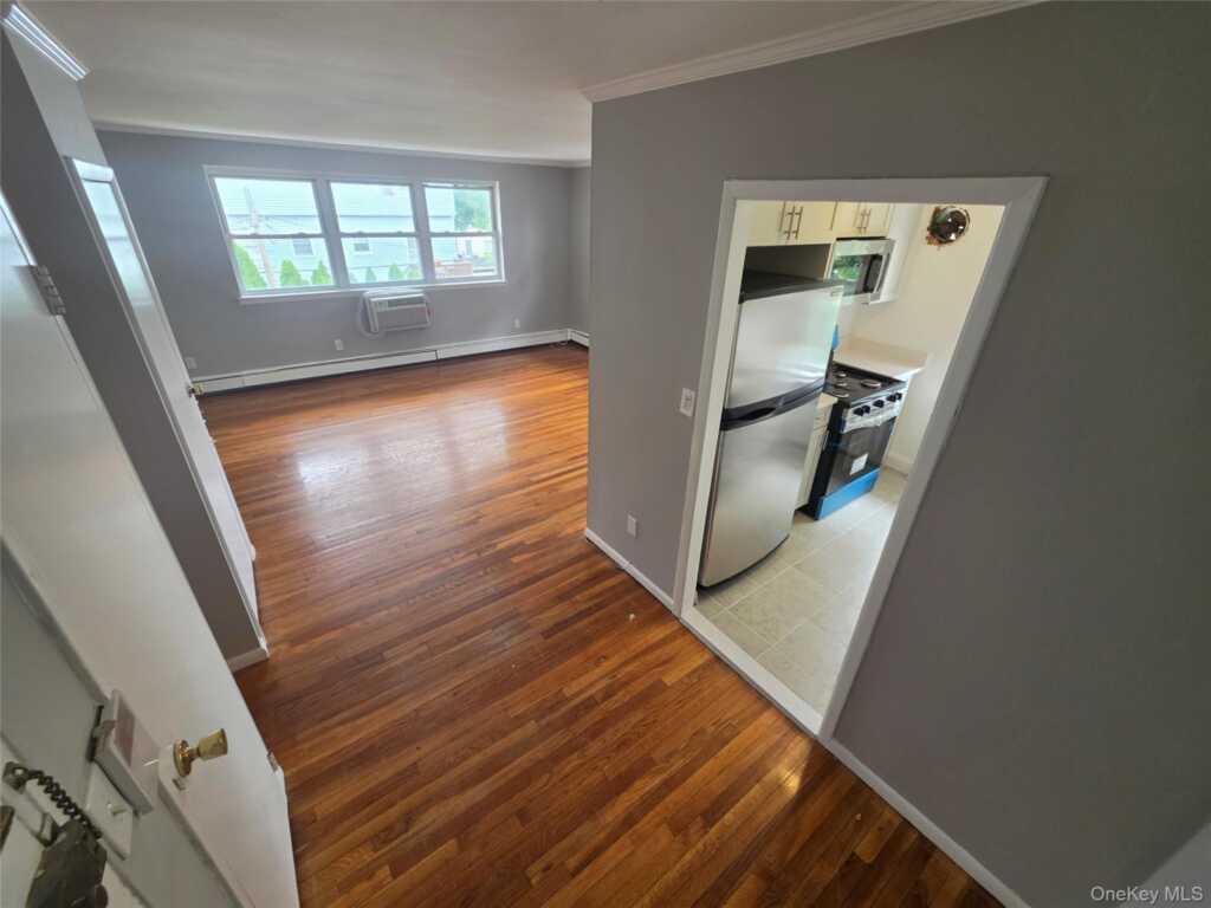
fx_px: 455
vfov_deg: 89.9
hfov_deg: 106.2
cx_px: 606
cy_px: 454
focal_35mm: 13
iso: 125
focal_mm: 2.2
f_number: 1.9
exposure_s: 1/120
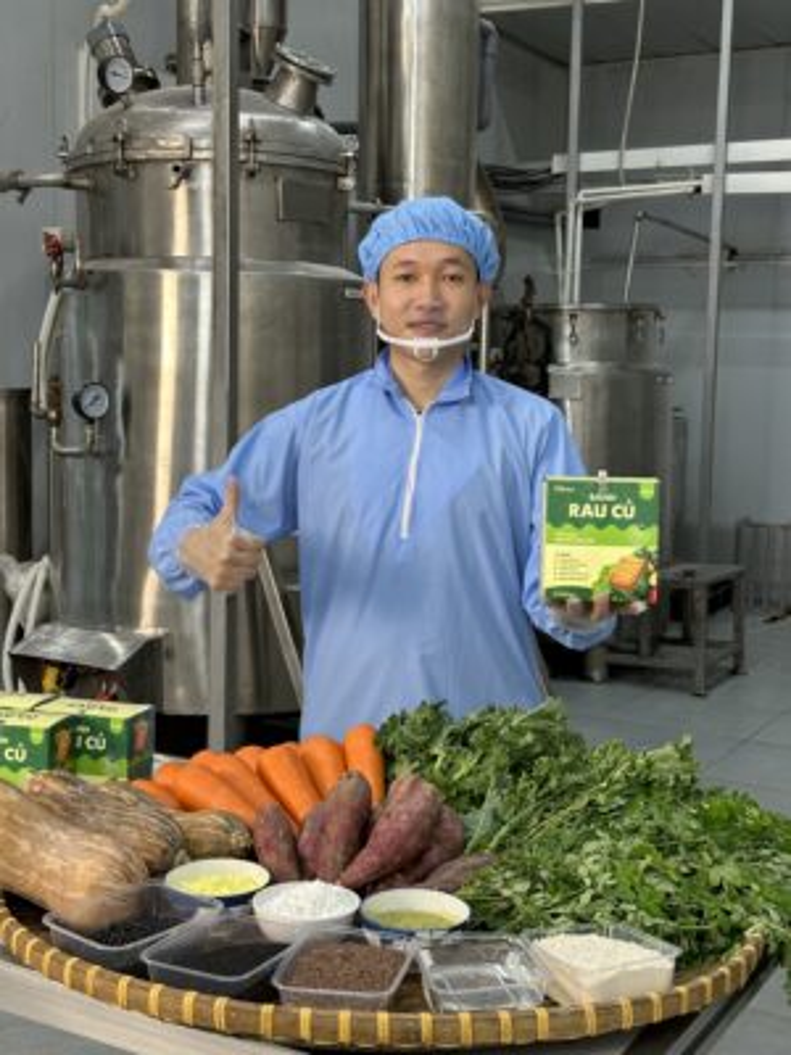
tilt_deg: -4.1
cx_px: 396
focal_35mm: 48
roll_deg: -1.4
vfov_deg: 39.7
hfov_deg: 30.3
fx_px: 1462
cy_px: 528
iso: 100
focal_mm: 6.86
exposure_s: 1/50
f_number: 1.78
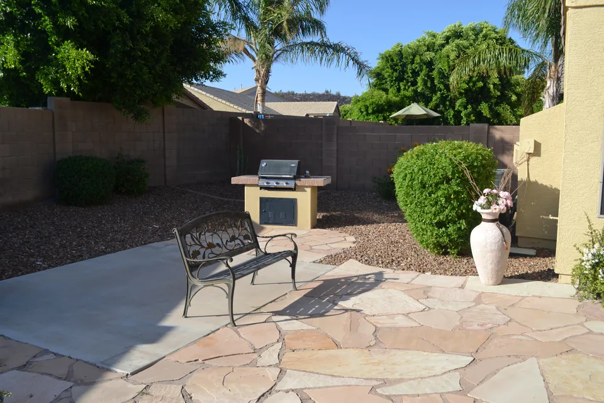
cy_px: 202
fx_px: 503
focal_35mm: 30
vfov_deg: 43.6
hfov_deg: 61.9
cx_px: 302
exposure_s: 1/200
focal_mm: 20
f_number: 7.1
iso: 100
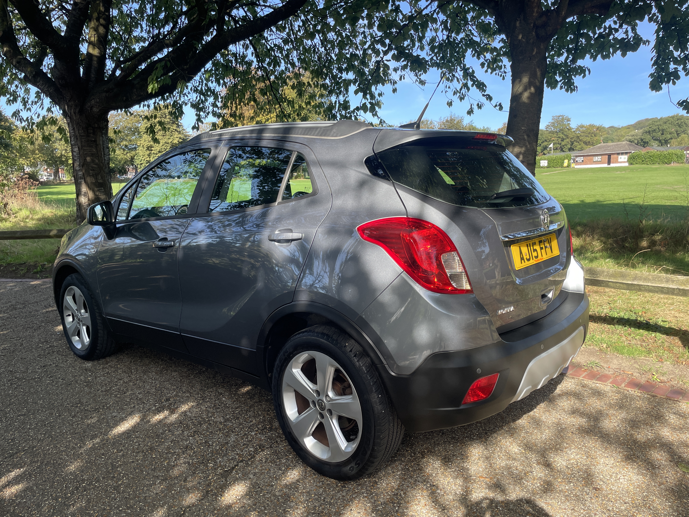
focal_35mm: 26
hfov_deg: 67.3
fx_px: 518
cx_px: 344
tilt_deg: -6.3
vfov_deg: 53.1
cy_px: 258
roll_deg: +0.6
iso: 32
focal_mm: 4.2
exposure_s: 1/567
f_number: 1.6
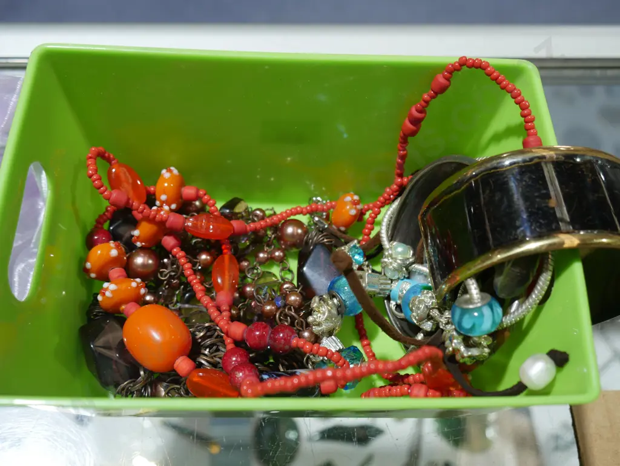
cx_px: 310
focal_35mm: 40
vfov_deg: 36.0
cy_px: 233
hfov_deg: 46.8
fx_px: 717
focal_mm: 20
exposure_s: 1/60
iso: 320
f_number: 4.5
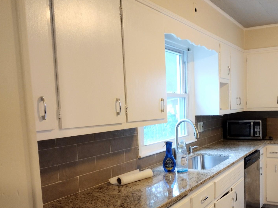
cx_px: 195
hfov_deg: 46.8
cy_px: 138
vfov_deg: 36.4
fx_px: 313
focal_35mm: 39
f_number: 1.7
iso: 472
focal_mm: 4.71
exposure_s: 1/40
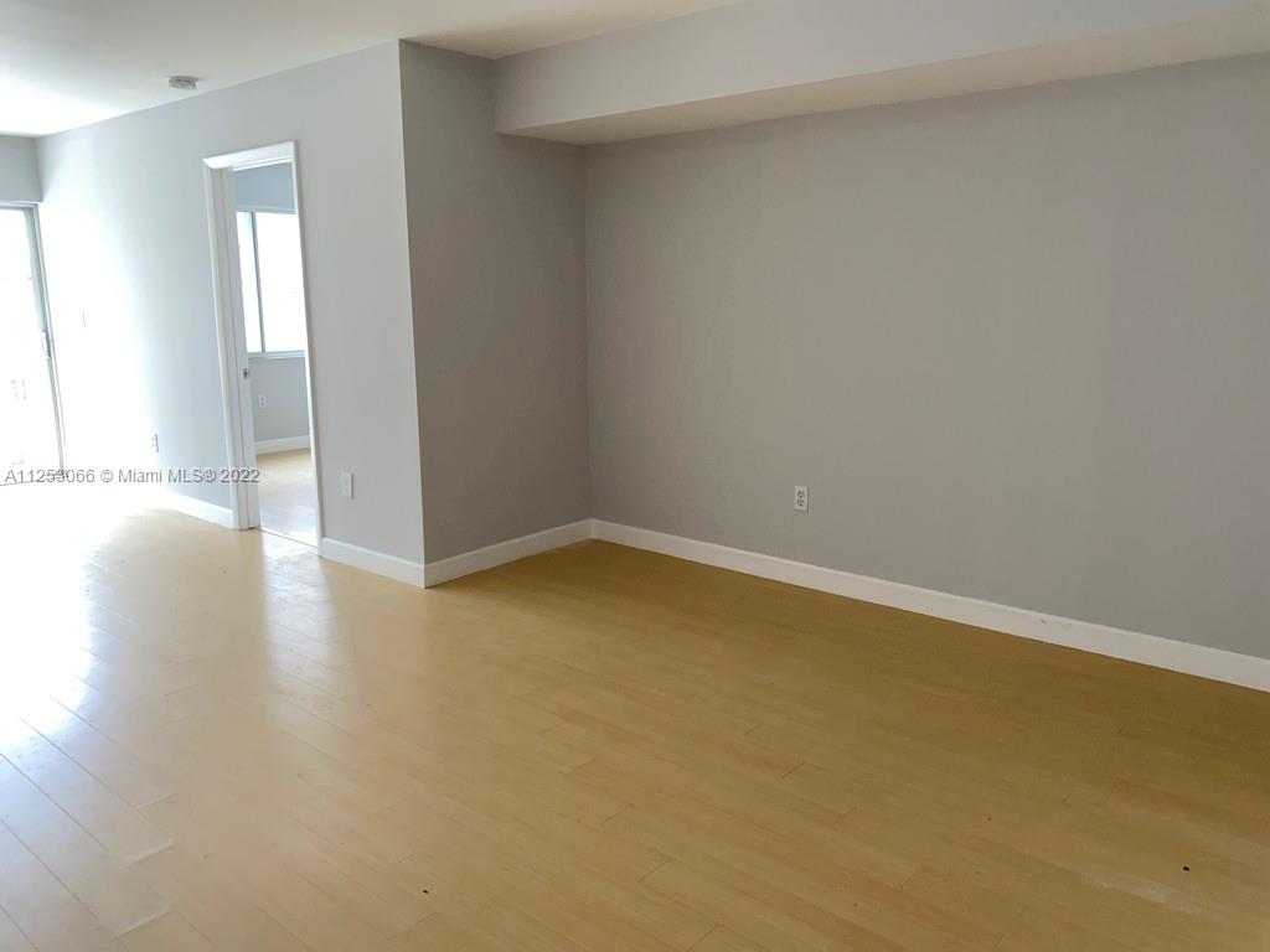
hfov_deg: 67.3
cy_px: 476
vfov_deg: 53.1
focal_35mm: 26
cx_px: 635
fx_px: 954
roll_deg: +1.1
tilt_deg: -11.4
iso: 80
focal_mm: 4.25
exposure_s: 1/121
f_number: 1.8
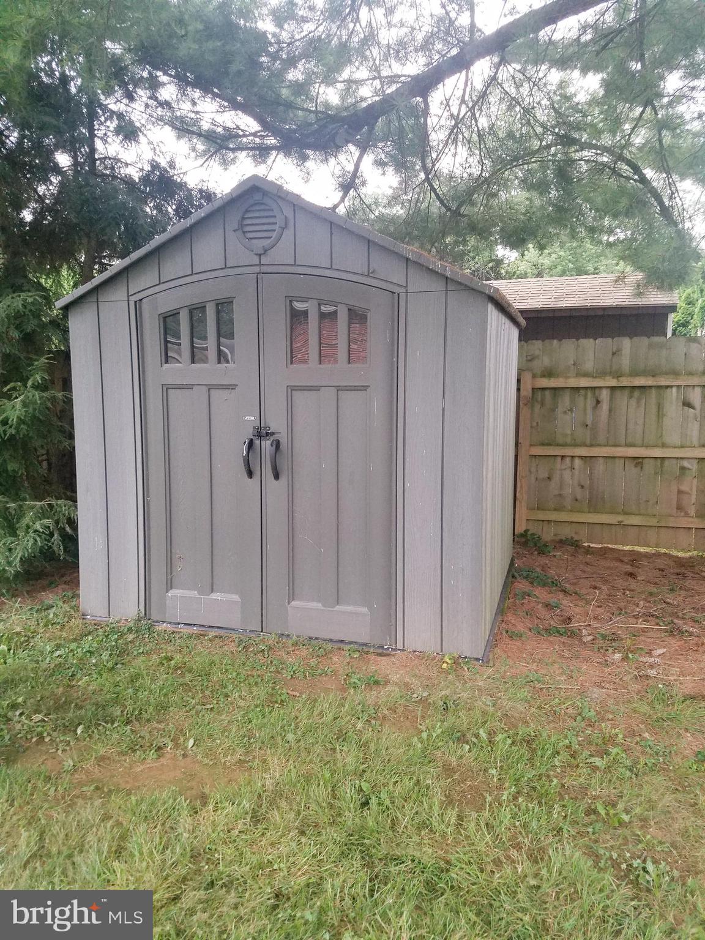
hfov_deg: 53.1
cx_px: 352
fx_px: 706
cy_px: 470
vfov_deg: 67.3
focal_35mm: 26
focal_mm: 4.2
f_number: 1.7
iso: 200
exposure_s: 1/24
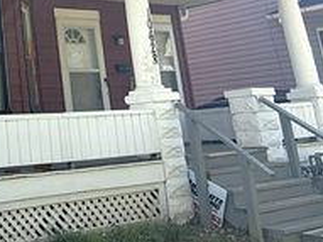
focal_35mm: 68
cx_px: -36
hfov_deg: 26.3
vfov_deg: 20.0
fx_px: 634
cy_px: -62
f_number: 1.6
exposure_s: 1/1751
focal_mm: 5.96
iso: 64
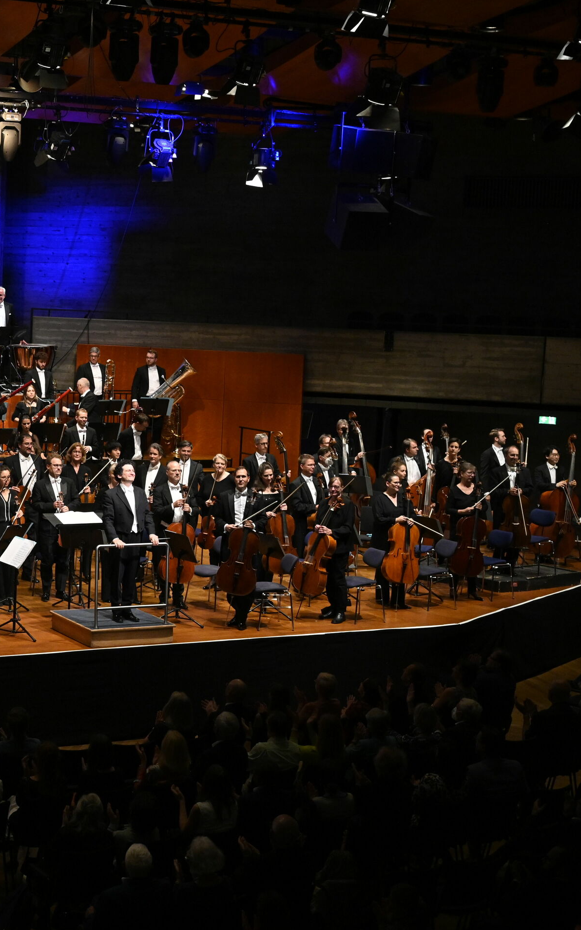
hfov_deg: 20.8
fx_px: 1520
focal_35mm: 60
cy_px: 466
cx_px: -21
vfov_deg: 34.0
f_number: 6.3
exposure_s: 1/200
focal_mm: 39
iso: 4000
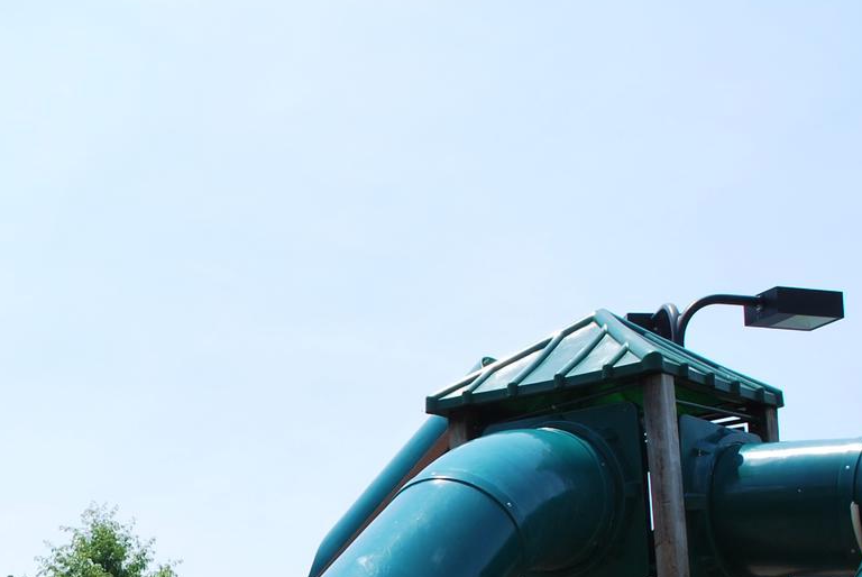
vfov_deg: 13.9
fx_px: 2301
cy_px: 669
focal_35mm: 96
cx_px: 51
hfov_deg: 20.7
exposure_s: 1/250
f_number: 8
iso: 100
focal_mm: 24
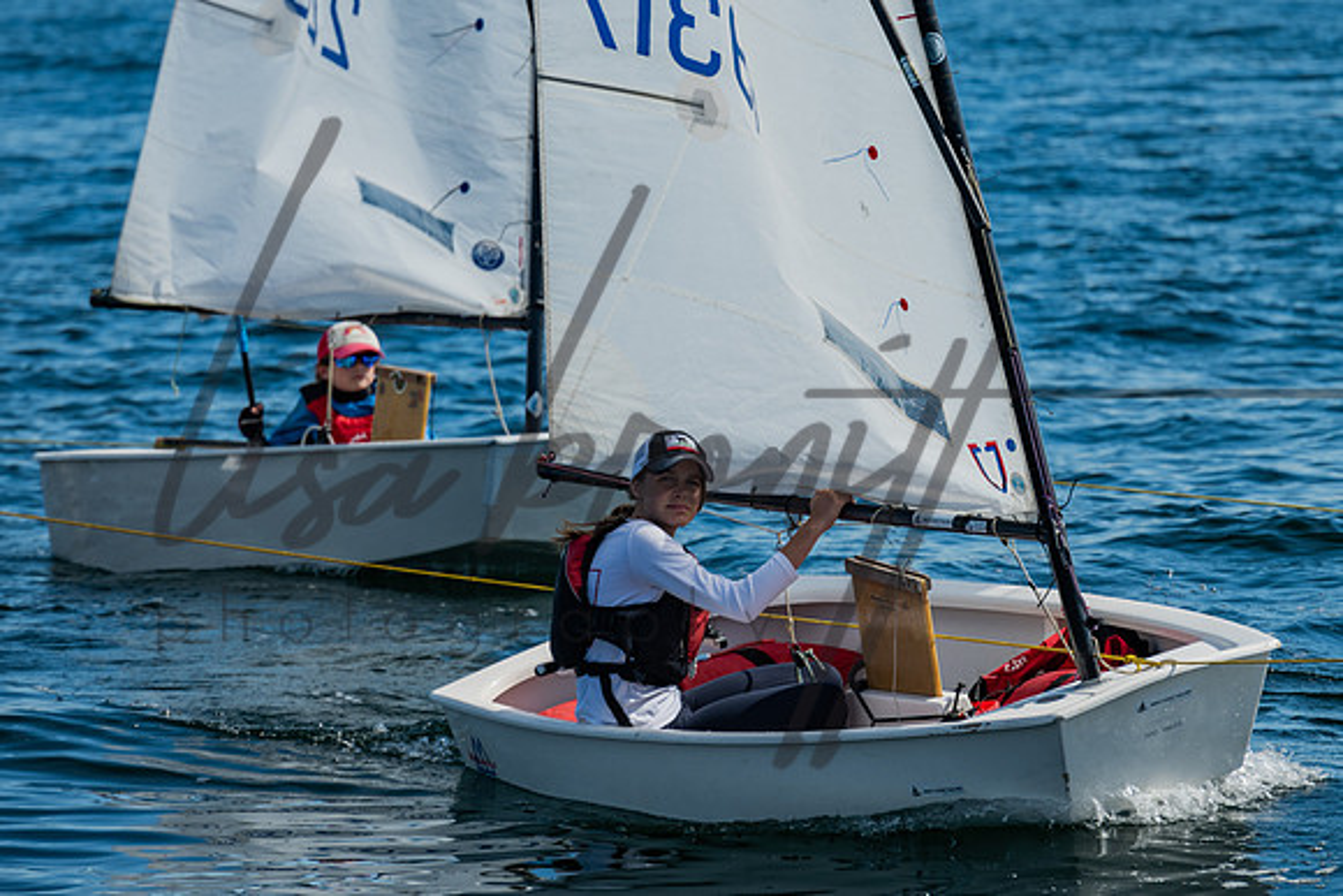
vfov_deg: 4.2
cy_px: 368
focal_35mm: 324
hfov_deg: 6.4
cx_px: 783
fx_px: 12091
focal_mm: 200
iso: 100
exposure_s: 1/320
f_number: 6.3
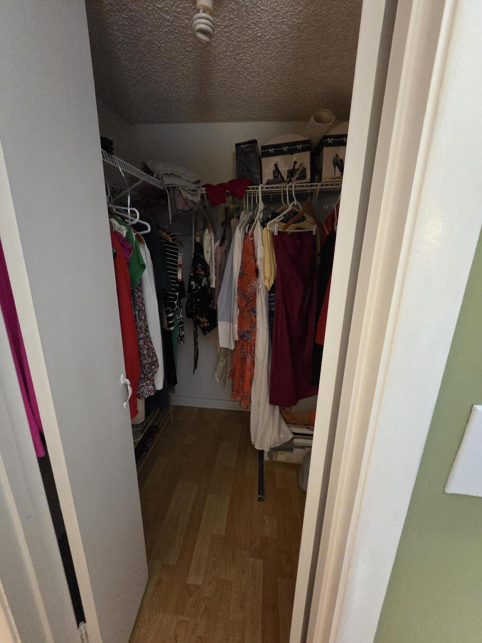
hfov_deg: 89.9
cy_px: 322
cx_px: 241
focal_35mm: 13
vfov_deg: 106.2
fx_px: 241
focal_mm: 2.2
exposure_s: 1/24
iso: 1600
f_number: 2.2
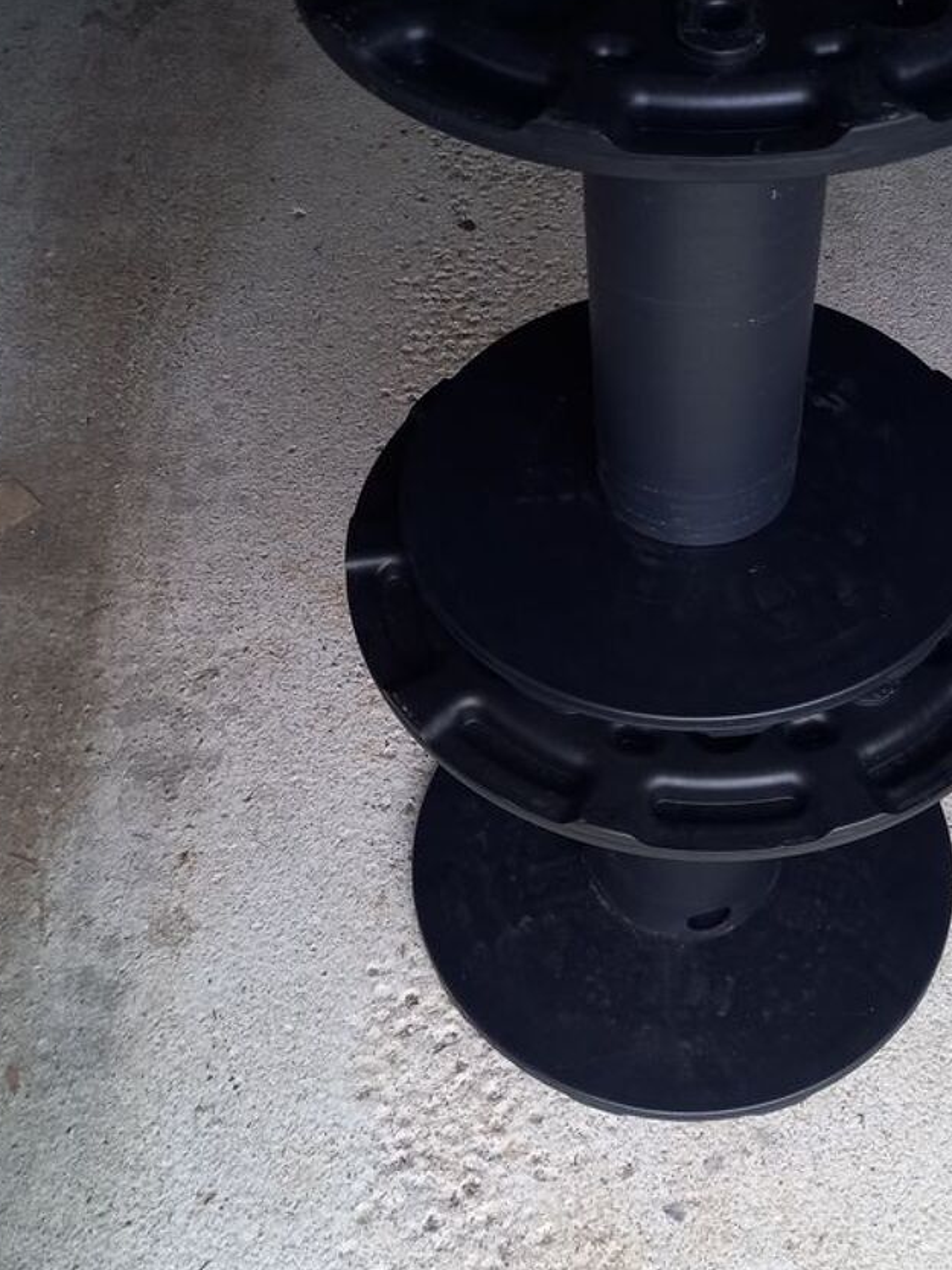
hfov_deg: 35.7
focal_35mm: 40
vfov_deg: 46.7
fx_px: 1466
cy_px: 582
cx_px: 617
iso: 250
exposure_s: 1/50
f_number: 1.8
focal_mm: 4.65
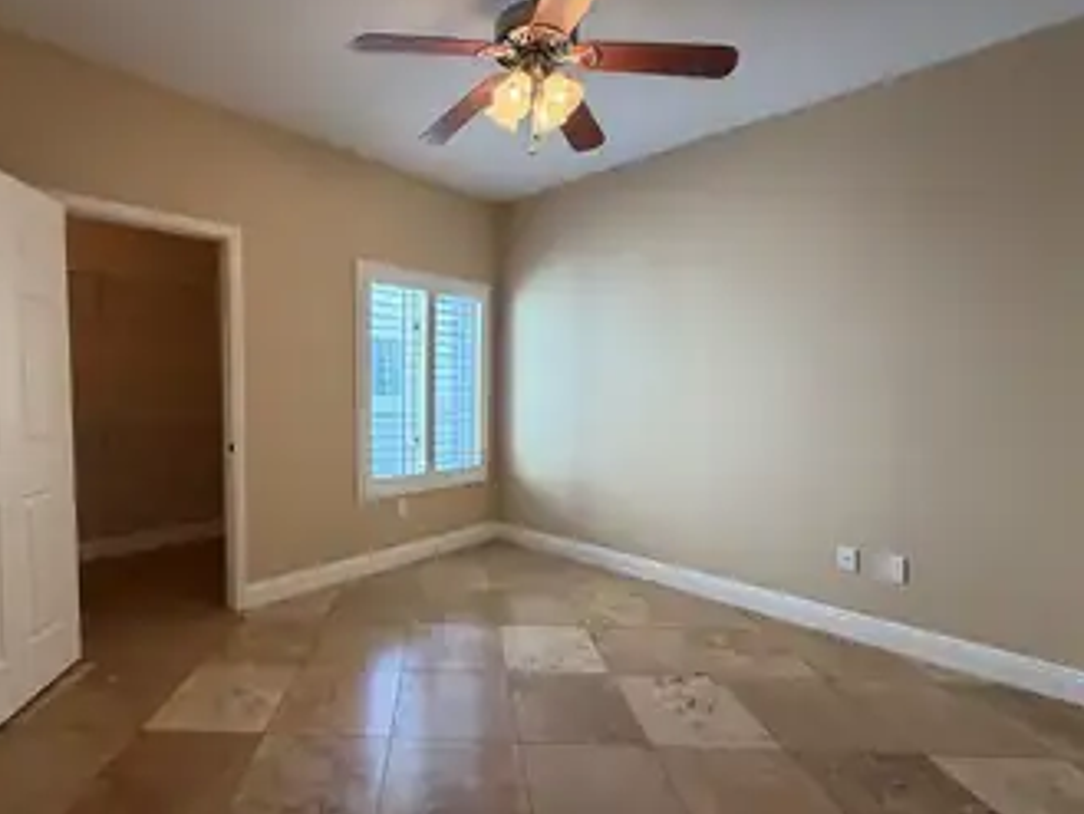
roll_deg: +0.2
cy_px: 415
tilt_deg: -3.2
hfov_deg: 89.8
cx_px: 432
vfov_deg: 74.8
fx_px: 533
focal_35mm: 17
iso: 250
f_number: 2.2
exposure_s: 1/120
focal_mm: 2.22
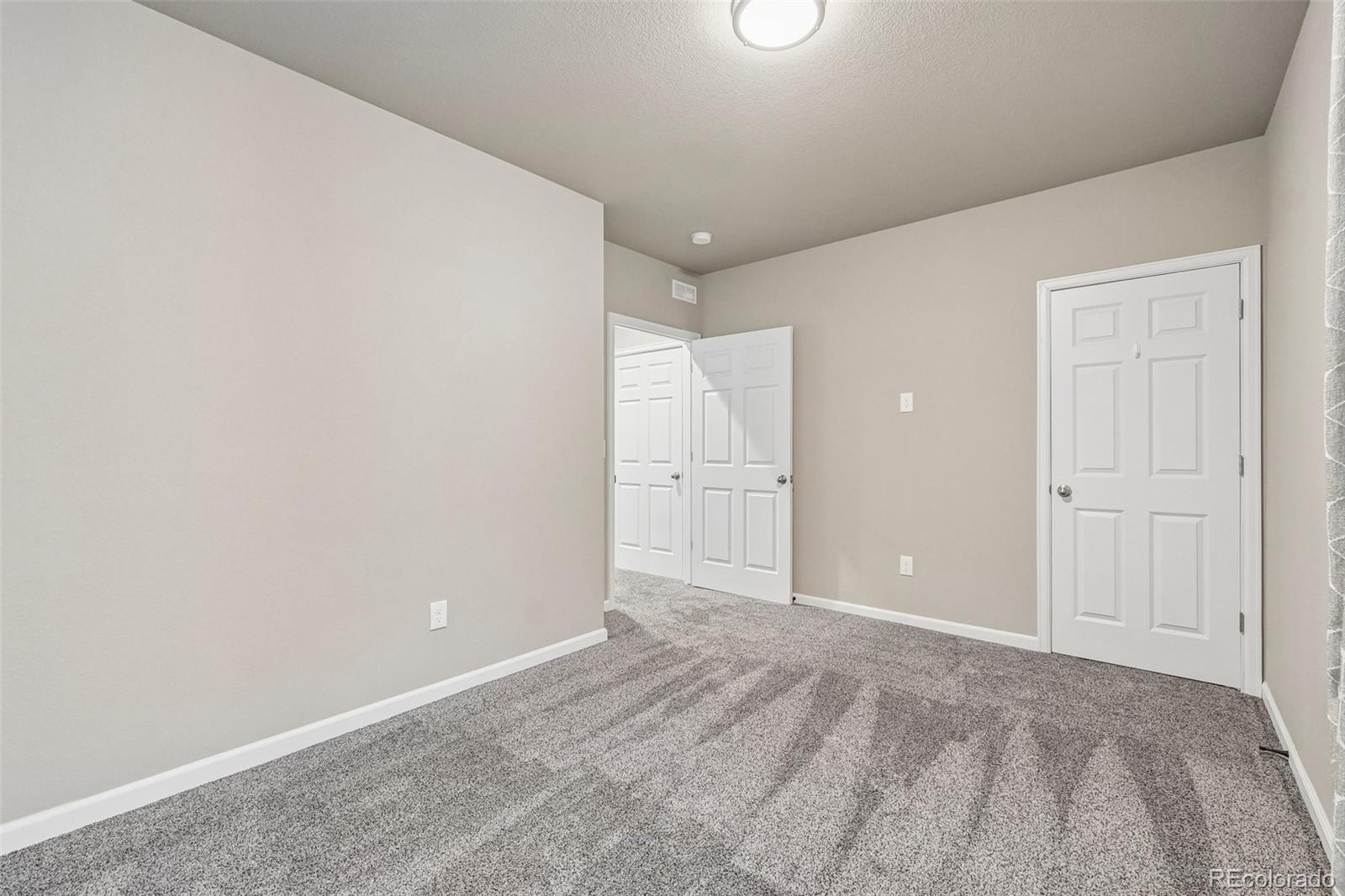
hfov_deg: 100.4
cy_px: 448
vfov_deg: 77.3
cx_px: 672
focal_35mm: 15
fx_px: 560
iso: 800
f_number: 8
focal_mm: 10
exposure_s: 1/3.33
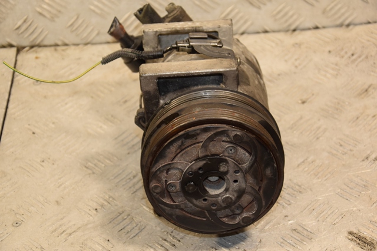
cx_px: 188
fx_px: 911
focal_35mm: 87
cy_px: 126
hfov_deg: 23.4
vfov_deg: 15.7
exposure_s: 1/160
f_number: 5
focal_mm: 58
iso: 800
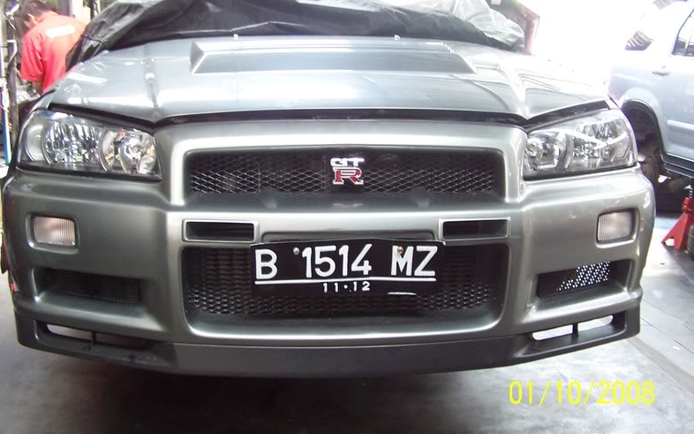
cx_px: 342
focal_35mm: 41
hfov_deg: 48.2
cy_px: 194
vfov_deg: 31.2
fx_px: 775
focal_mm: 6.3
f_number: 2.8
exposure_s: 1/10
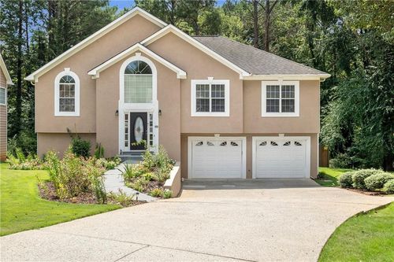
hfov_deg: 55.8
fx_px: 372
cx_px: 197
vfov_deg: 38.9
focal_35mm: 34
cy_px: 131
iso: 640
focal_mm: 34
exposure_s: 1/1000
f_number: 9
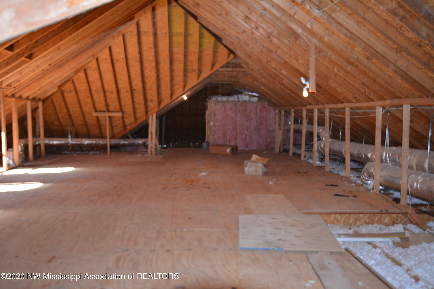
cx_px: 217
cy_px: 144
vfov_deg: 43.6
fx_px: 362
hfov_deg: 61.9
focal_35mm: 30
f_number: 3.5
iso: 560
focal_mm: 20
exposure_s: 1/60
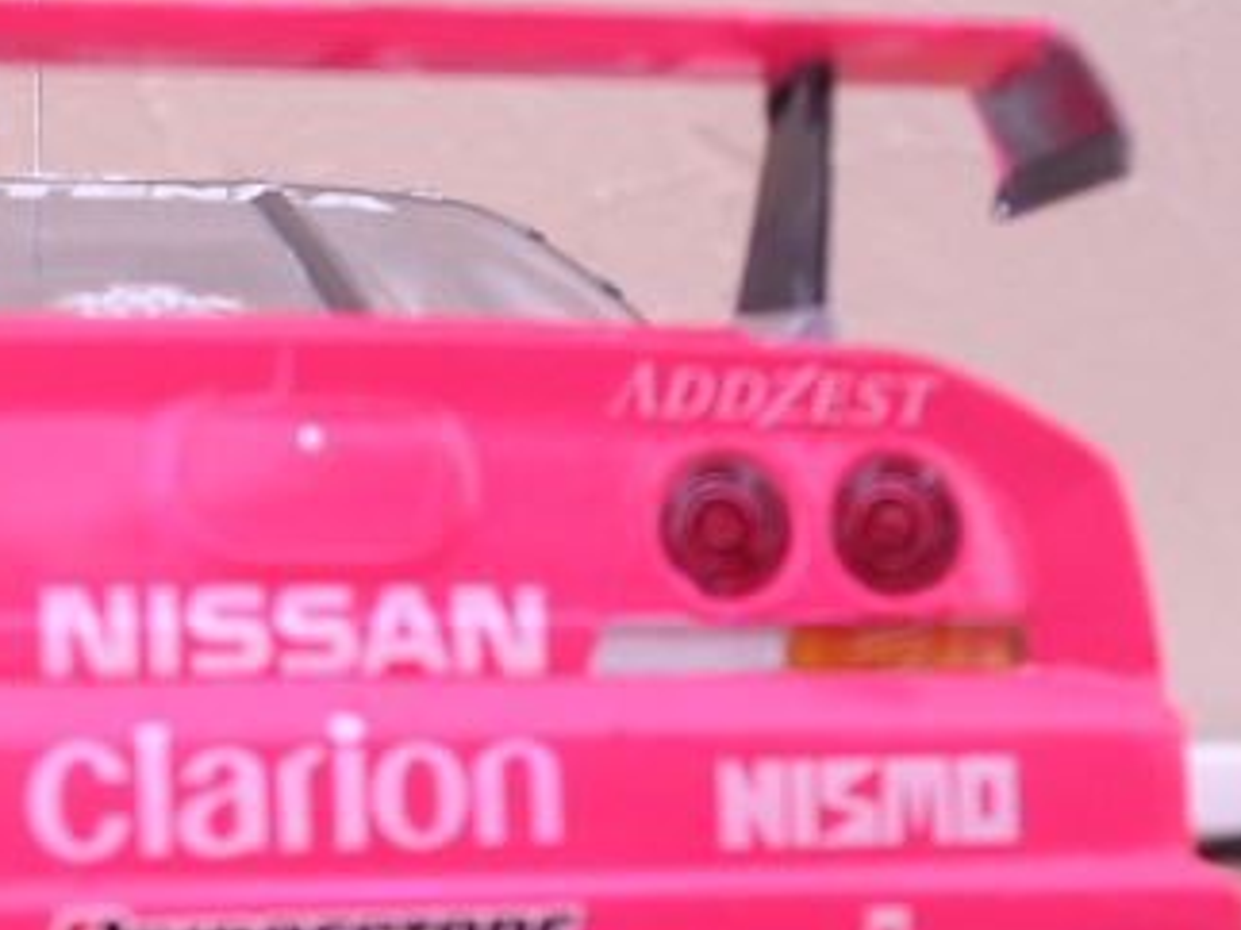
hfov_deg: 18.6
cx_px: 257
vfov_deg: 14.0
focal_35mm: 105
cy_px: 688
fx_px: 3763
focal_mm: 8
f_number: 3.2
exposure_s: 1/3.5
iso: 153
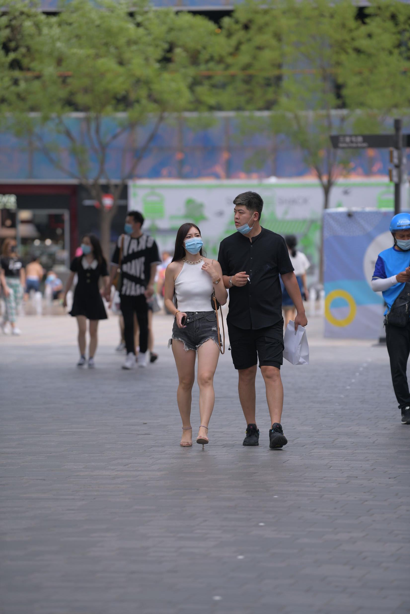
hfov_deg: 6.9
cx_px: 205
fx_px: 3416
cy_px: 307
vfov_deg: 10.3
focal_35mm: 200
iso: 125
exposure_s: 1/640
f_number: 3.5
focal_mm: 200
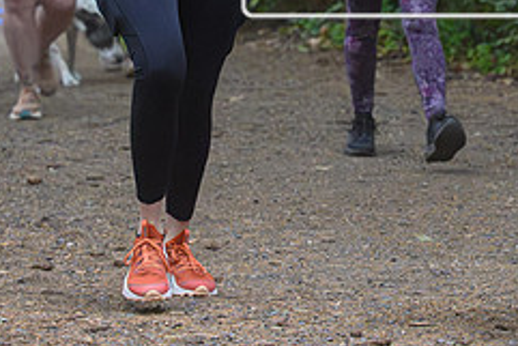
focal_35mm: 249
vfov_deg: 5.5
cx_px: 661
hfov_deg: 8.2
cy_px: -73
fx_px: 3585
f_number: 4
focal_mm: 70
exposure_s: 1/640
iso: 8000
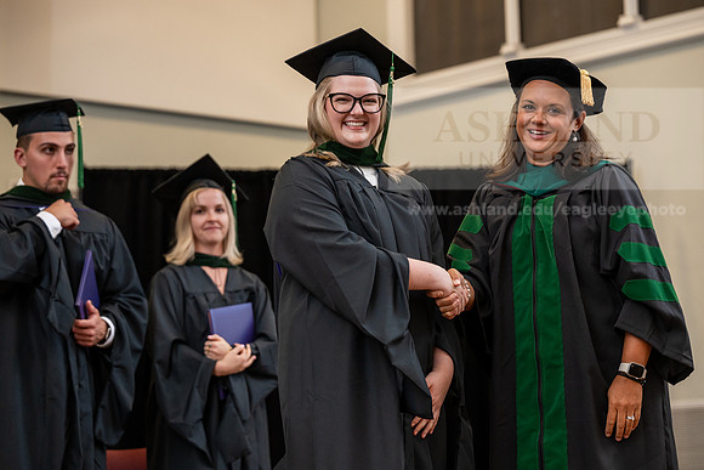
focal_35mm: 98
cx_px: 352
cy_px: 235
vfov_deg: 14.0
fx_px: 1917
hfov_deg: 20.8
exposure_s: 1/200
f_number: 3.5
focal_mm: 98
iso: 1600
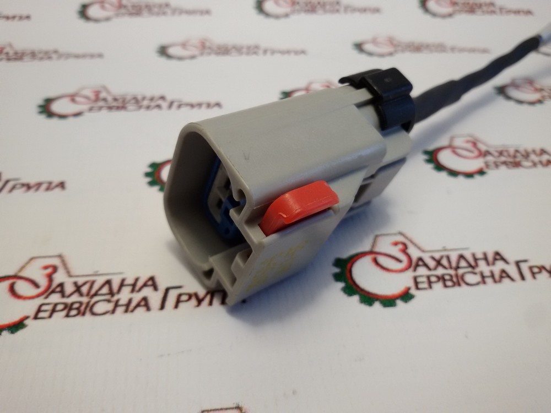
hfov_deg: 58.4
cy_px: 206
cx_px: 276
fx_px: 493
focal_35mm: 31
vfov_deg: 45.4
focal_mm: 2.93
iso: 64
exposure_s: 1/100
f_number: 2.4
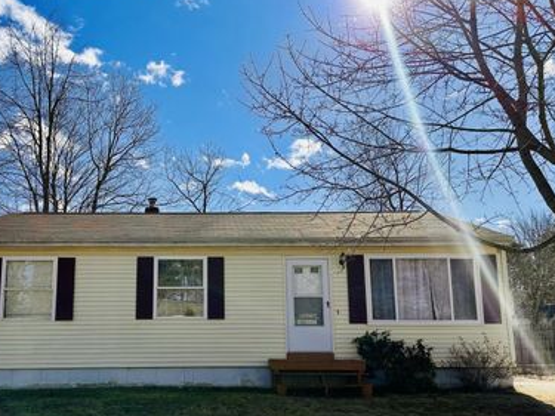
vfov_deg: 43.8
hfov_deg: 56.1
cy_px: 258
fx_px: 513
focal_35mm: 32
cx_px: 206
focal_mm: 6.86
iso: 80
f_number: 1.78
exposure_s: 1/5263
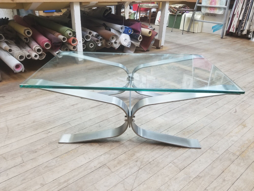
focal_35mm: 26
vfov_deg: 53.1
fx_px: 191
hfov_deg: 67.3
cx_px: 127
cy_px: 96
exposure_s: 1/14
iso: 250
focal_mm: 4.25
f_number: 1.7
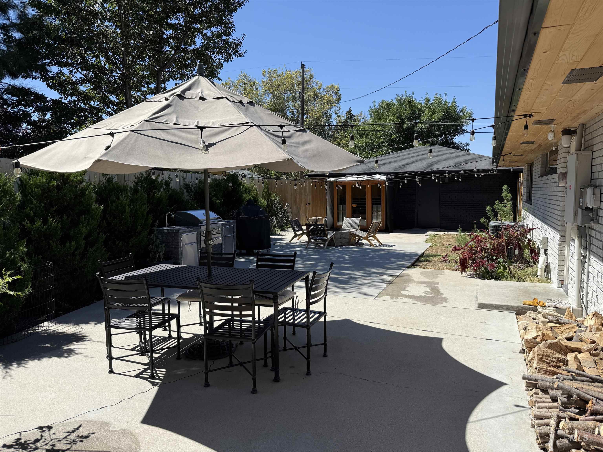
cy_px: 226
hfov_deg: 71.6
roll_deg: +0.4
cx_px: 302
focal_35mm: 24
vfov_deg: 56.8
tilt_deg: -4.6
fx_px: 418
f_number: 1.78
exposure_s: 1/4167
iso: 80
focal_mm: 6.76
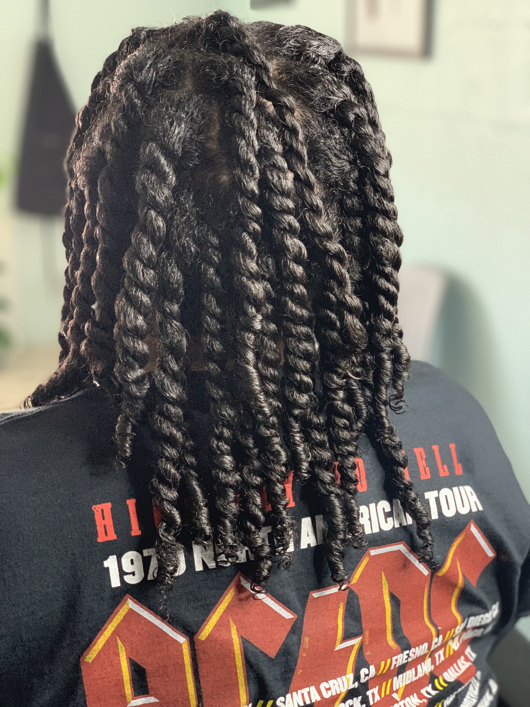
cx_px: 265
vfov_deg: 36.8
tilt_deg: -15.9
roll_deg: -0.1
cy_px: 354
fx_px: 1062
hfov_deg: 28.0
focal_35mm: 52
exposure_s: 1/60
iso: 400
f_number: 2.4
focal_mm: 6
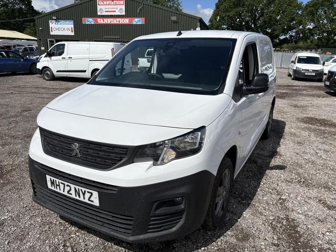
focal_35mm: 26
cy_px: 126
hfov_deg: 67.3
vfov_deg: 53.1
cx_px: 168
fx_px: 252
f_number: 1.6
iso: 50
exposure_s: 1/11905
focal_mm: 5.96
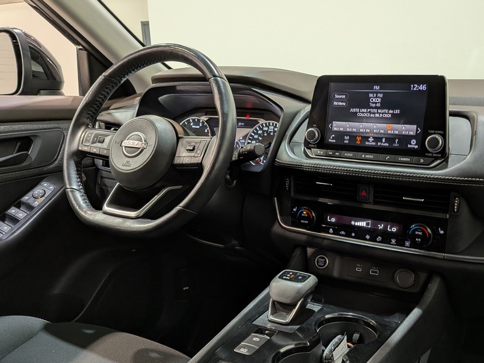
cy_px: 221
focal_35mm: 32
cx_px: 283
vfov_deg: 43.9
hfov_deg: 56.5
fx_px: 447
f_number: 1.7
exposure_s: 1/30
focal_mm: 4.53
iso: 53
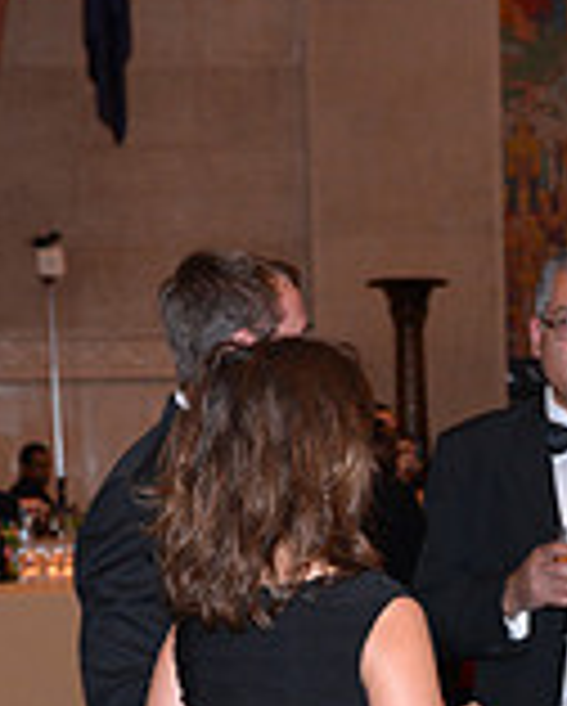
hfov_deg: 13.6
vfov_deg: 16.9
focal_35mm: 111
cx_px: 652
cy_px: 695
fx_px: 2324
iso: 1000
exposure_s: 1/60
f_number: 4
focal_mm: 32
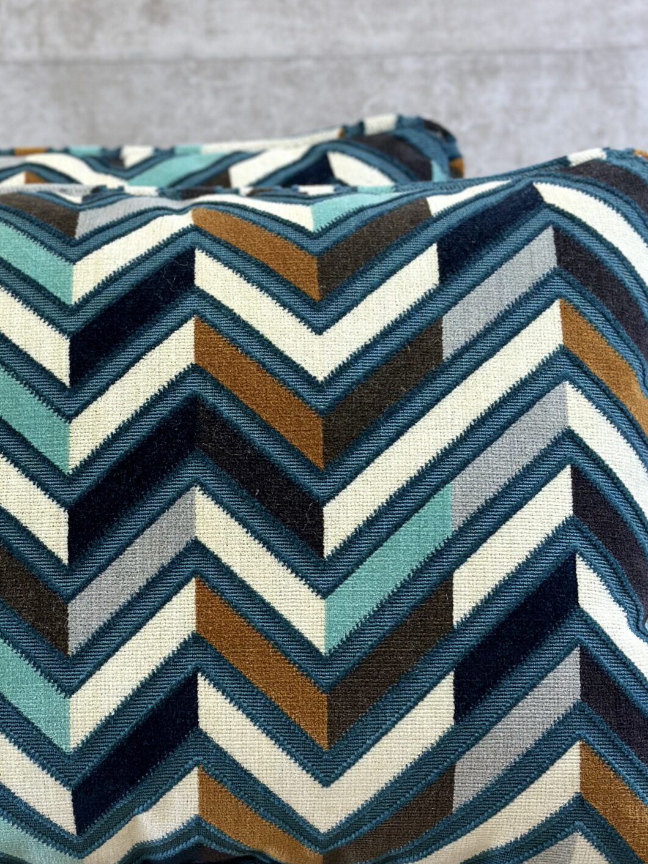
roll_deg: +0.9
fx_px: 2171
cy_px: 484
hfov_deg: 16.9
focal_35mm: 87
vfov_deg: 22.5
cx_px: 166
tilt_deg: -10.1
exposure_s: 1/120
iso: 80
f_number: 1.78
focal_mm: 6.86
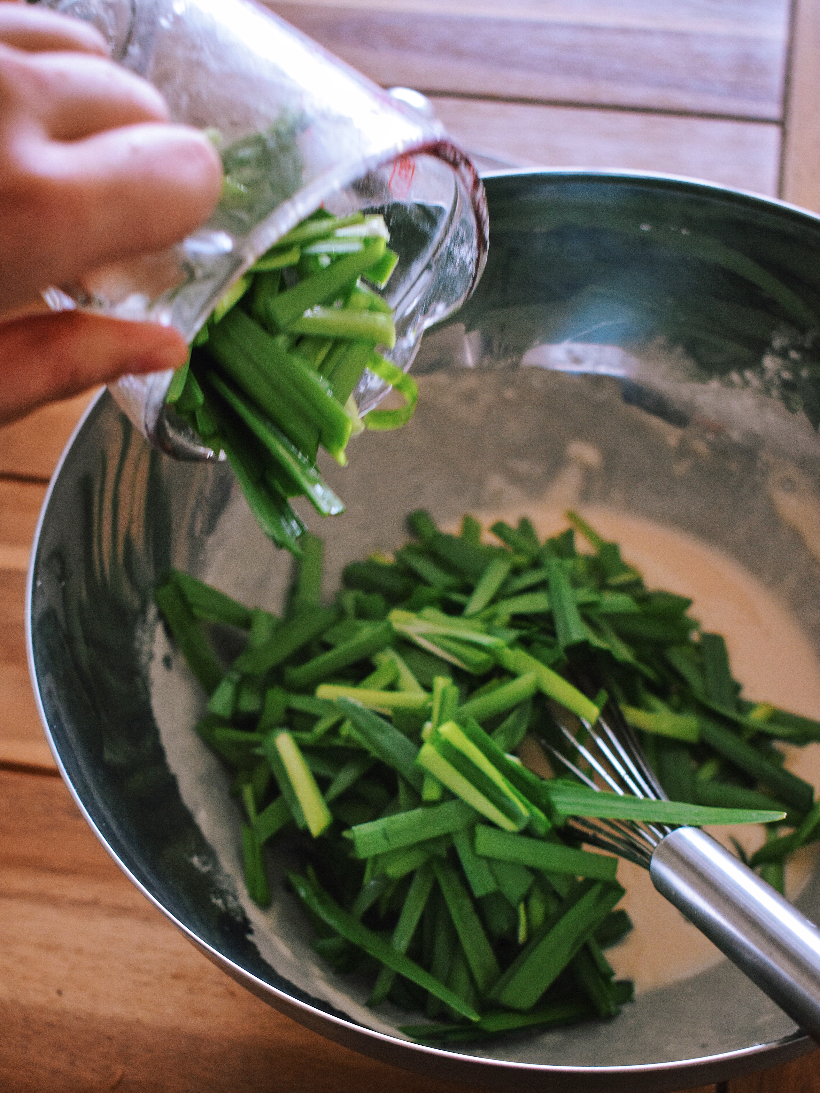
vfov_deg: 36.8
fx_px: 1642
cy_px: 547
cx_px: 410
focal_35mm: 52
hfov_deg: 28.0
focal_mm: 32
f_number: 4.5
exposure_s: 1/60
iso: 2500
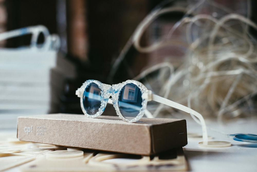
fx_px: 357
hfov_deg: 39.6
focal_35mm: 50
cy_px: 86
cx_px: 128
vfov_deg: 27.0
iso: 640
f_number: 3.2
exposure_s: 1/160
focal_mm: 50
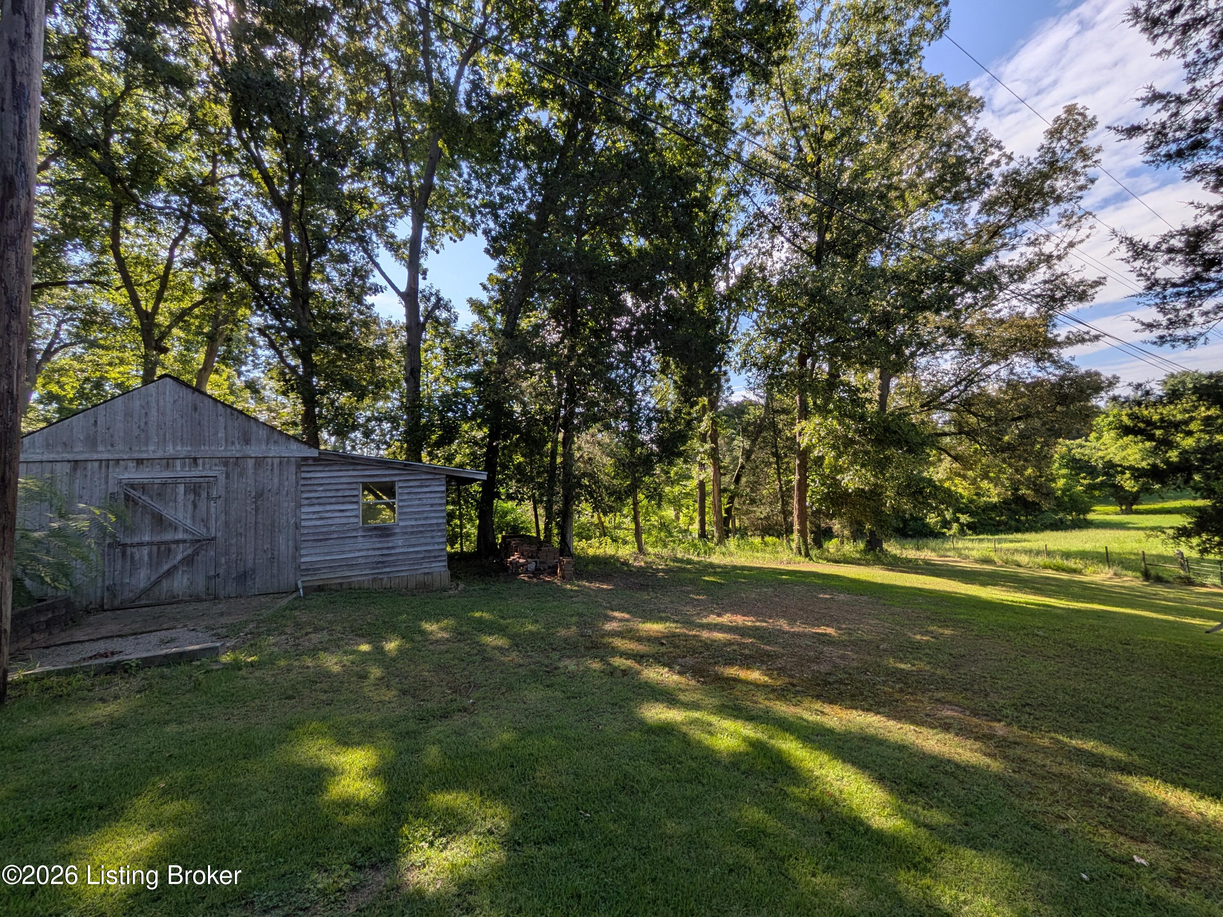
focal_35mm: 14
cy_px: 458
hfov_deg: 102.1
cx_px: 612
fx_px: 495
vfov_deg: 85.7
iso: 49
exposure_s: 1/1458
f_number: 2.2
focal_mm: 1.83
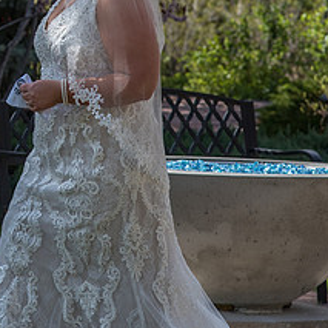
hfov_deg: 6.9
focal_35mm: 253
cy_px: -47
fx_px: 2712
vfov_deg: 6.9
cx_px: -64
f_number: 6.3
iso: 320
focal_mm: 85
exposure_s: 1/800
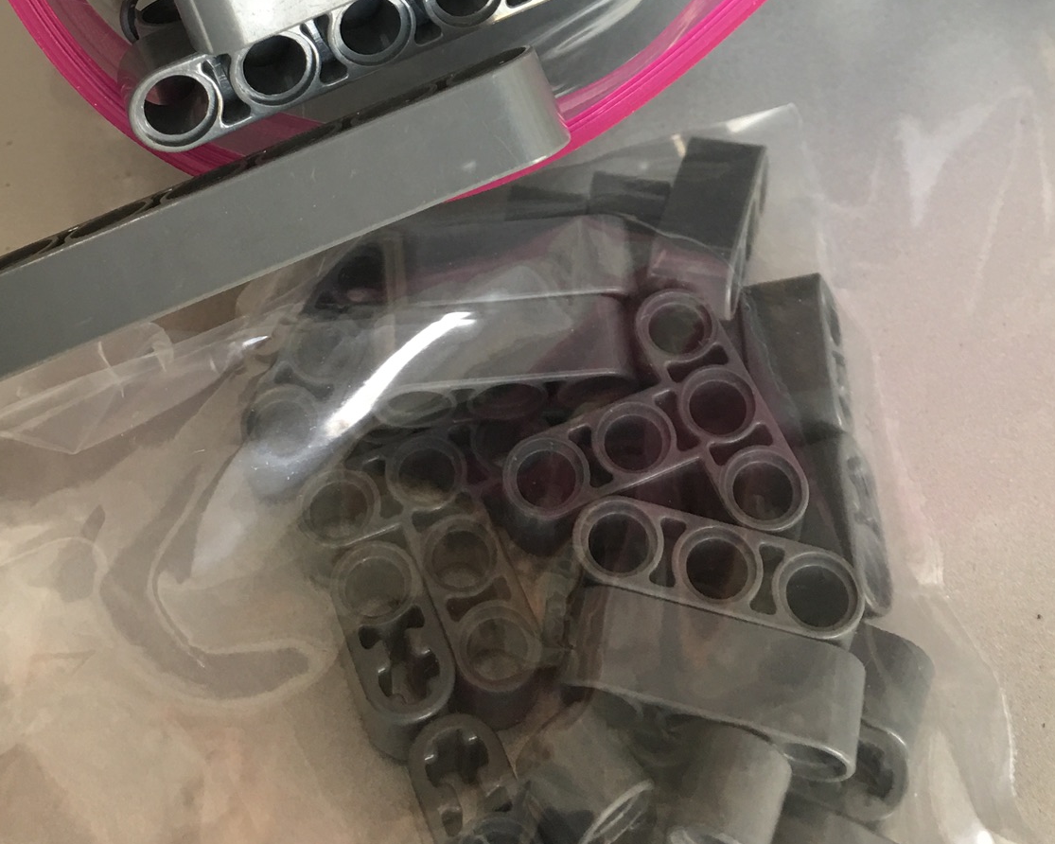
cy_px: -96
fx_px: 1624
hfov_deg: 36.0
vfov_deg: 26.7
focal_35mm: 52
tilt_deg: -47.0
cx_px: 538
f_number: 2.2
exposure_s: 1/30
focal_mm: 4.15
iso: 32
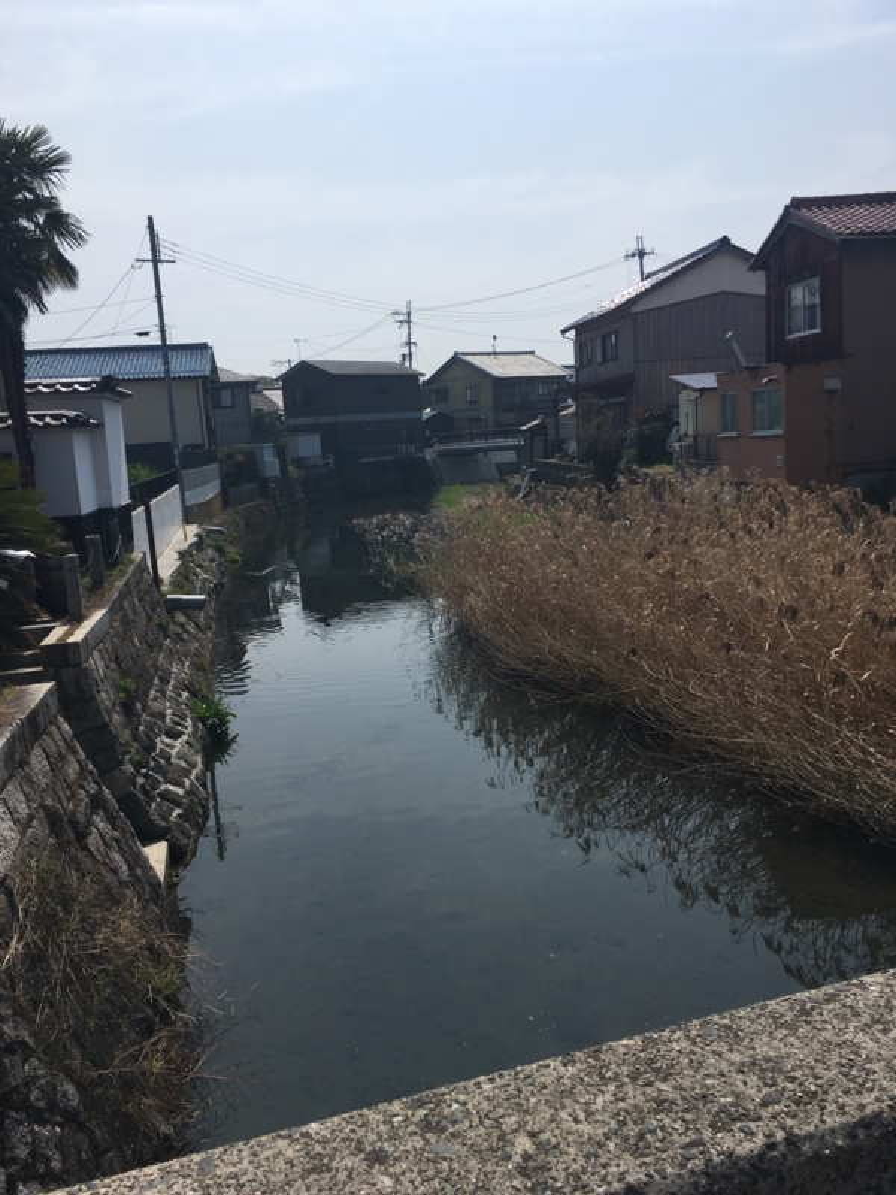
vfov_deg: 61.7
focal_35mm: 29
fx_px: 1001
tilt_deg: -8.8
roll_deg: +3.7
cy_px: 598
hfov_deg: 48.2
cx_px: 448
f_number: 2.2
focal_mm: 4.15
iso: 25
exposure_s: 1/4049
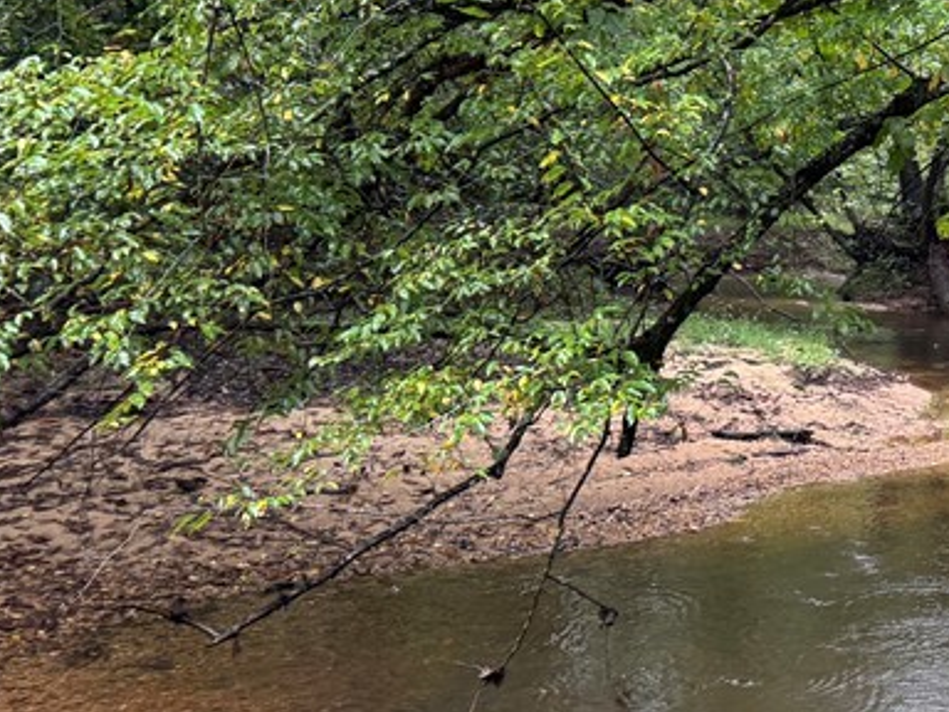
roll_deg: -2.3
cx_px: 1260
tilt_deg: -5.2
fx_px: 1755
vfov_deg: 22.9
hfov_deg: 25.6
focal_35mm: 64
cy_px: 319
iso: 200
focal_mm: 6.76
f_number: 1.78
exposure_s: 1/121
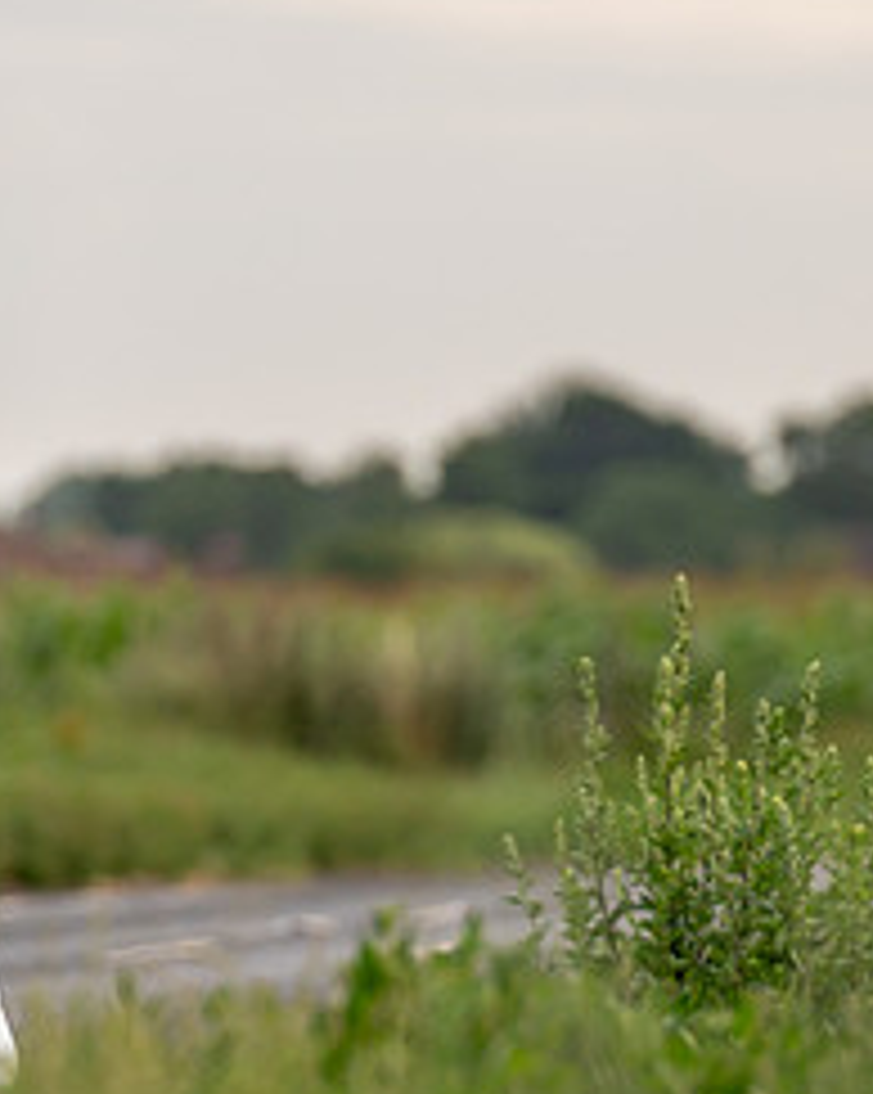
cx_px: -188
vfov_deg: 2.8
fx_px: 22474
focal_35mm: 695
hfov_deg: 2.2
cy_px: 630
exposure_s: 1/1000
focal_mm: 200
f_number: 4
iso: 160
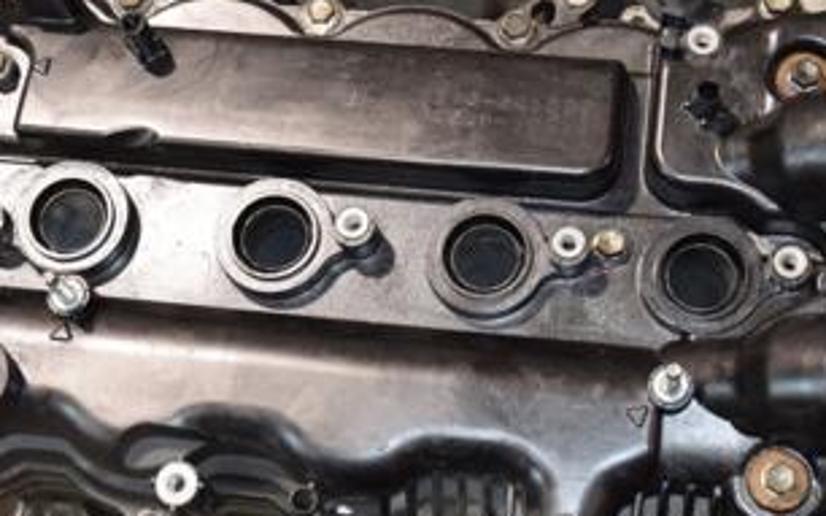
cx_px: 443
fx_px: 1620
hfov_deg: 28.6
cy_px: 297
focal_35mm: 72
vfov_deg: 18.1
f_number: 5
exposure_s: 1/60
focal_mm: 24
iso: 800
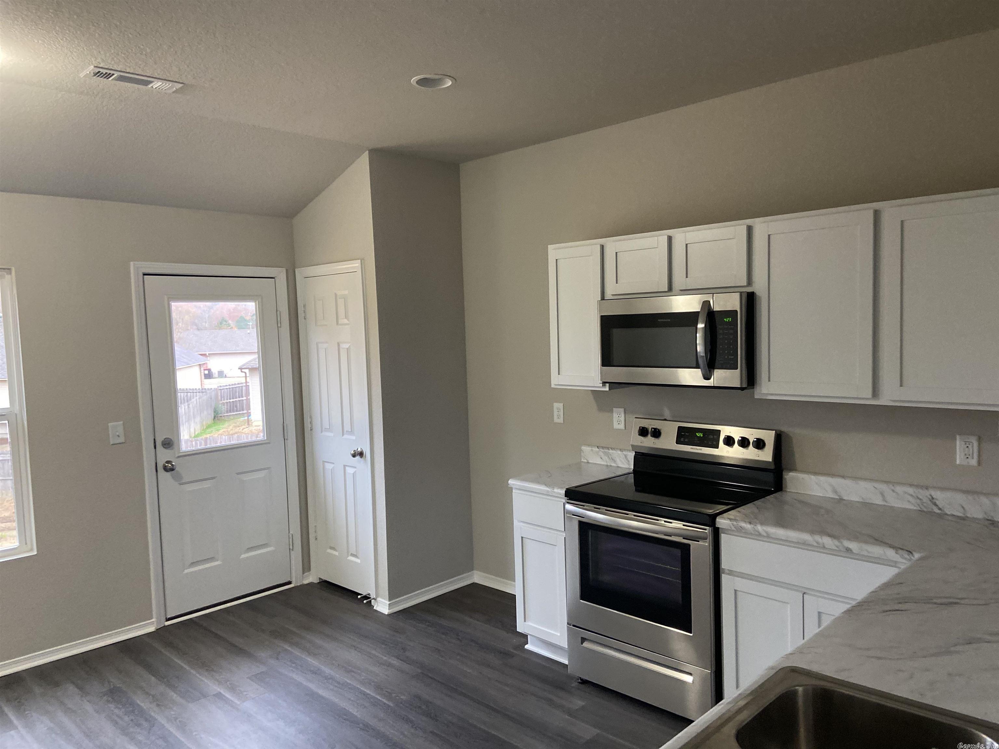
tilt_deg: -5.1
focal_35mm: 26
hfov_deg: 67.3
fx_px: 750
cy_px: 374
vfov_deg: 53.1
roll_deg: +1.0
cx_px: 500
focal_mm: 4.25
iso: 250
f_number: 1.8
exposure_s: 1/60
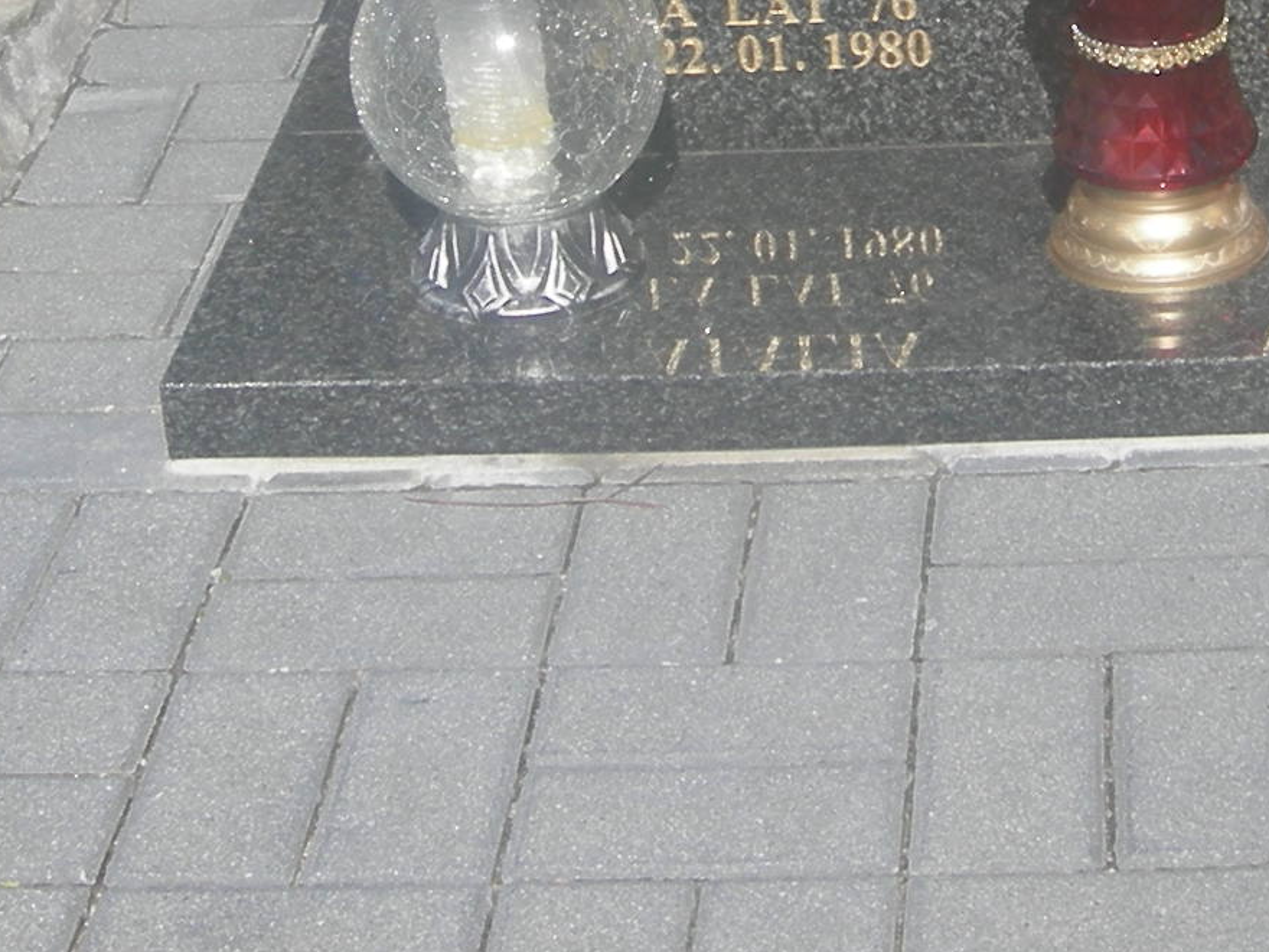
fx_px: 3886
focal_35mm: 106
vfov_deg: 13.3
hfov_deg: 18.4
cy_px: -387
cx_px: 975
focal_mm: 7.5
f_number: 7.6
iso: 64
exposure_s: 1/519
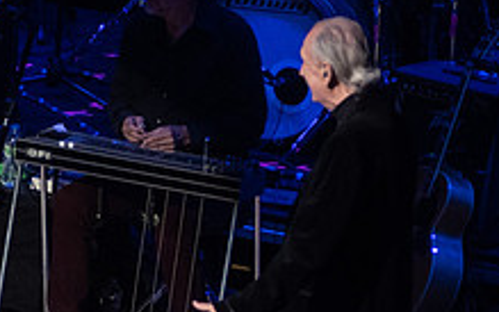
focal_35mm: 520
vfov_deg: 2.5
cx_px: 310
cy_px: 203
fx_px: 7073
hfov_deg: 4.0
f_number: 3.5
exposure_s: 1/400
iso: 2000
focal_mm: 125
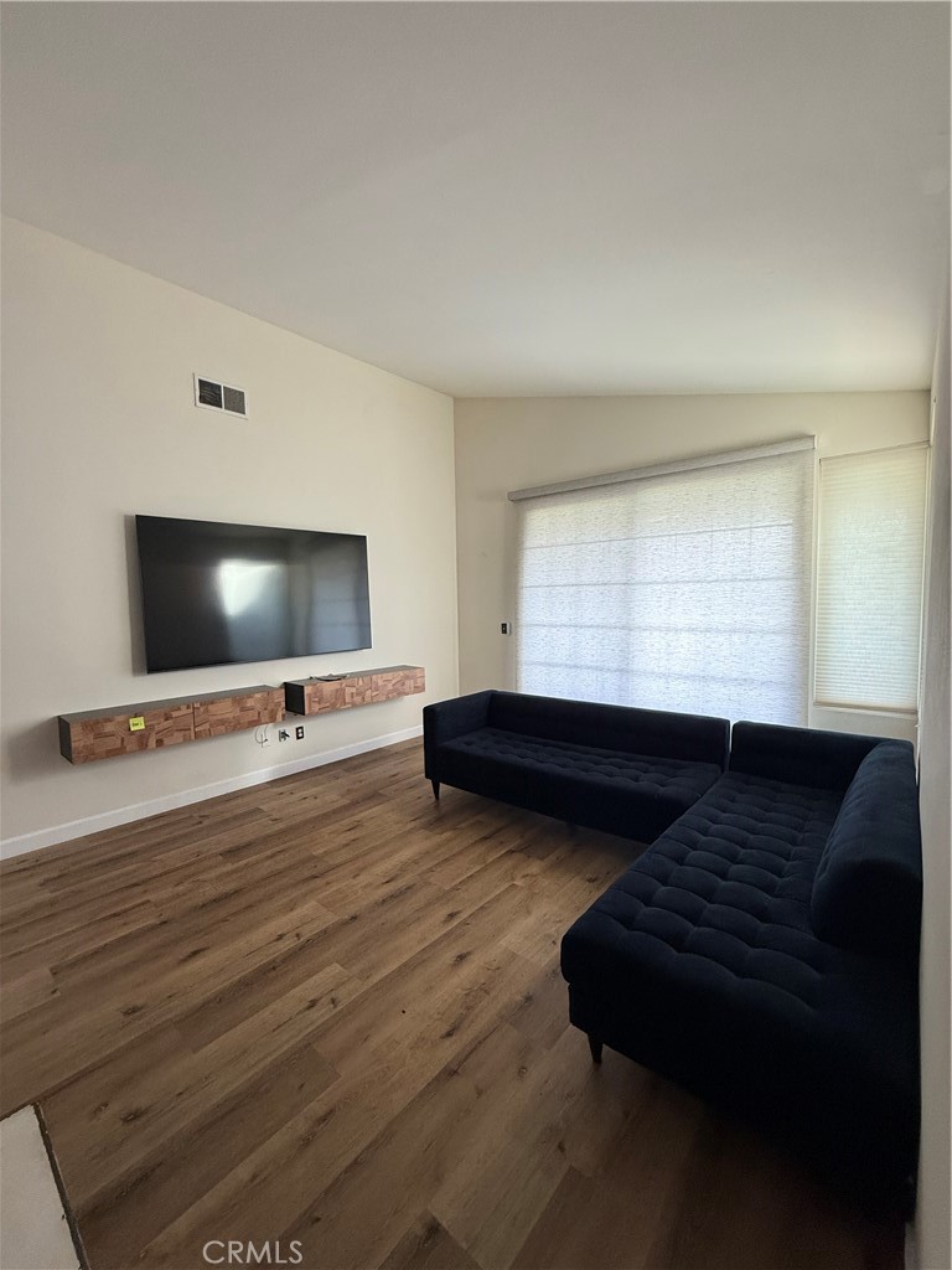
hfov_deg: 85.7
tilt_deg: -3.6
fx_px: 513
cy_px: 635
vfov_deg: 102.1
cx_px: 476
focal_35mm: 14
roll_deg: +1.1
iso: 200
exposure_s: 1/99
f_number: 2.2
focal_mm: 2.22
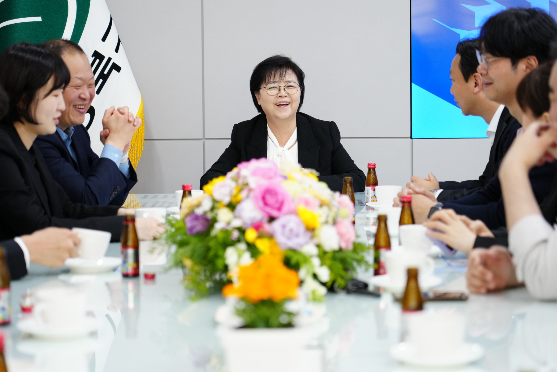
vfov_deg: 13.0
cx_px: 278
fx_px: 1624
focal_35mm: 105
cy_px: 186
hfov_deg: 19.5
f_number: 4
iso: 2000
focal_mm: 105
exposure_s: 1/125
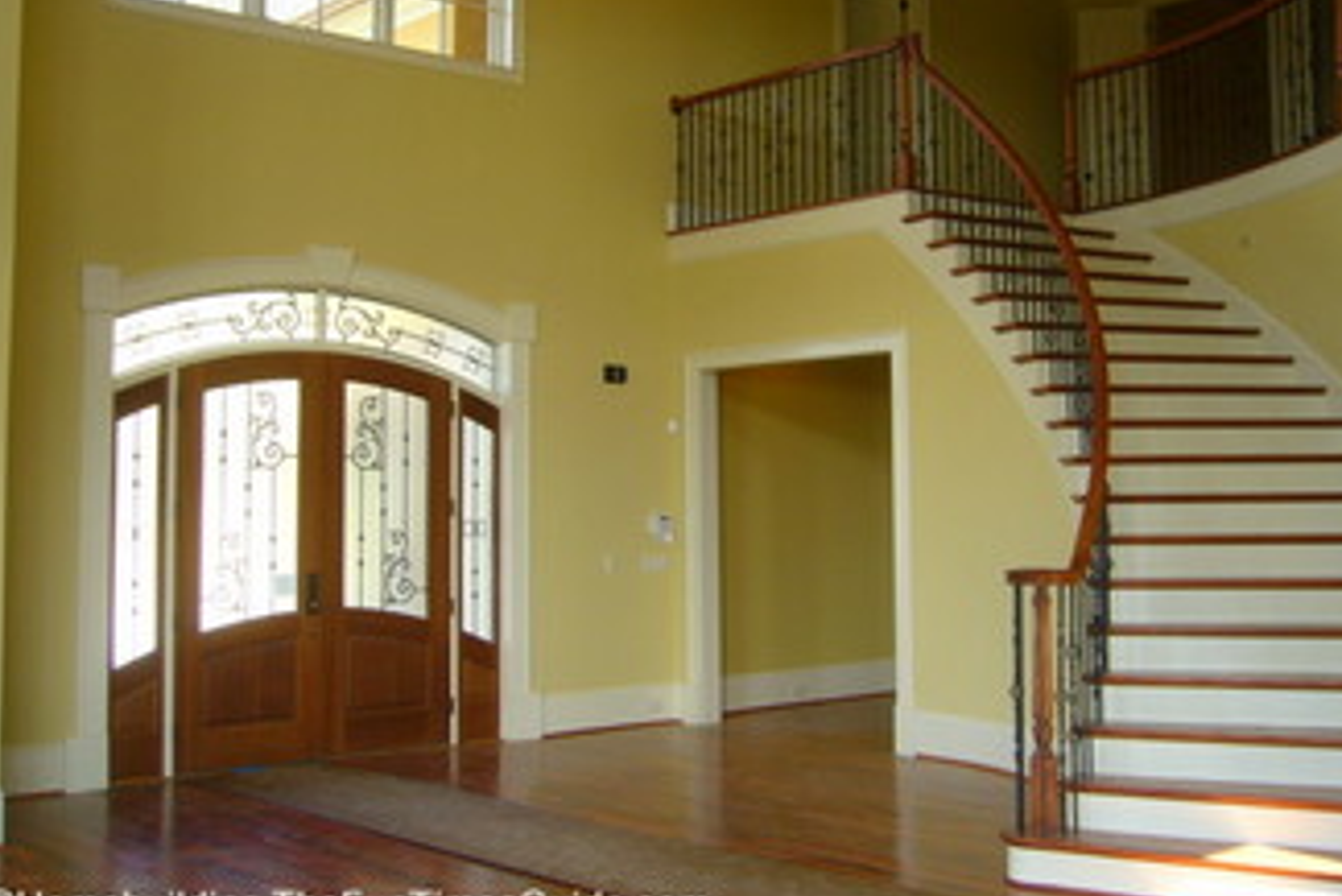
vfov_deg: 31.8
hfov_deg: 46.3
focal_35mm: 42
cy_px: 361
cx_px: 741
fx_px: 1566
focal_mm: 5.8
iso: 80
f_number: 2.8
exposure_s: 1/60
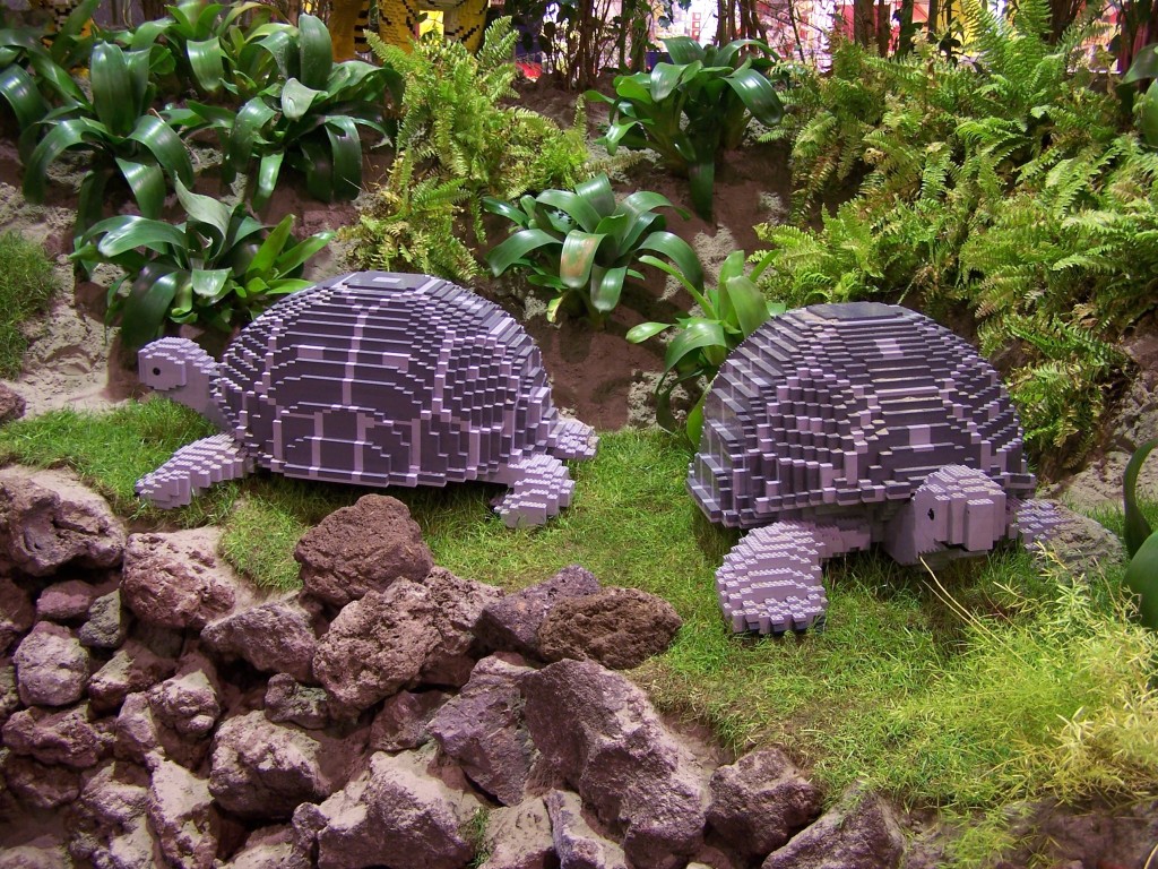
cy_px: 434
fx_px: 1338
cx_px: 579
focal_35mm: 40
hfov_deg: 46.8
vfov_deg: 36.0
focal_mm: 6.7
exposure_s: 1/2
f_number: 2.8
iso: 80
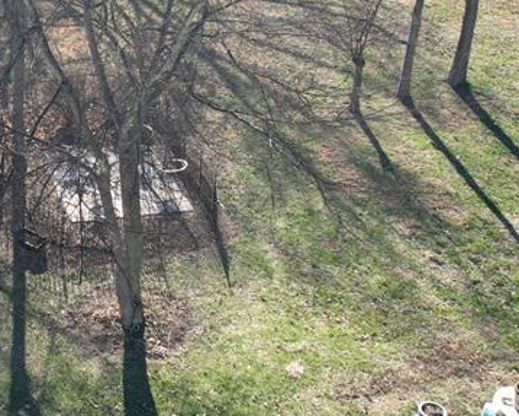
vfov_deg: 25.7
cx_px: -19
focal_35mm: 59
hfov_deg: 29.5
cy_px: 145
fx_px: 907
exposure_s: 1/350
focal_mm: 8.38
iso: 100
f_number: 2.8
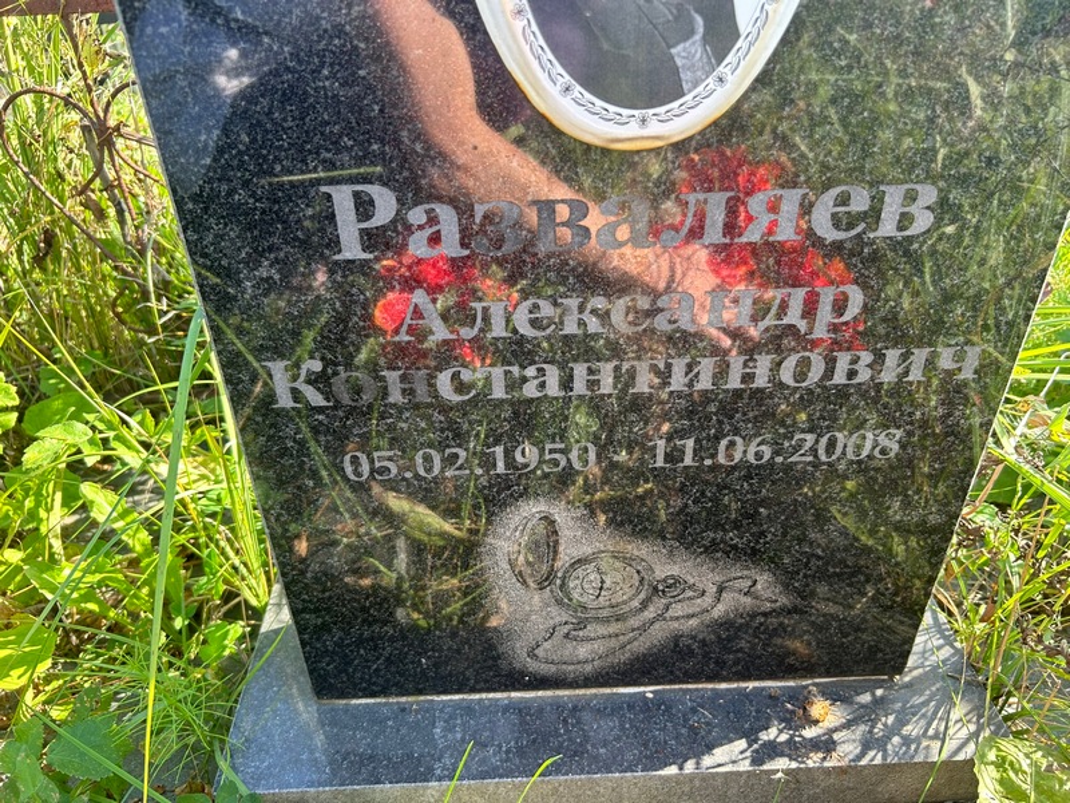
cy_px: 402
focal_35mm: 26
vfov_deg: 53.1
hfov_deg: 67.3
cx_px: 535
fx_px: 804
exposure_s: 1/230
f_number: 1.5
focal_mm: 5.7
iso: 40
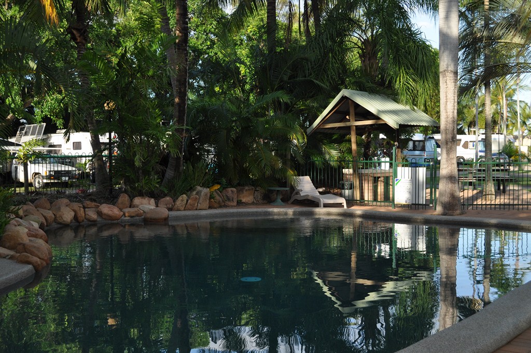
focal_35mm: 48
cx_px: 266
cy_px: 176
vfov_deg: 28.0
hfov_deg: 41.2
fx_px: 707
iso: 200
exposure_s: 1/200
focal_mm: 32
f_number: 7.1
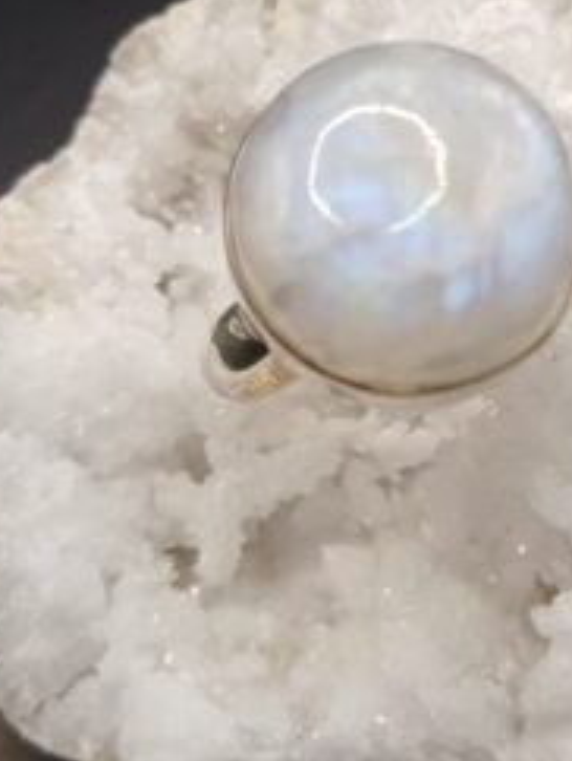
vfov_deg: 34.7
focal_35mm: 55
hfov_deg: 26.3
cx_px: 431
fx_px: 1210
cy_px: 269
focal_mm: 4.65
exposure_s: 1/50
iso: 100
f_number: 1.8
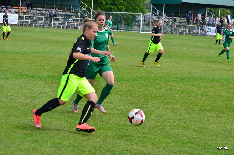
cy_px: 78
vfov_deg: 10.7
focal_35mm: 128
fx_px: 827
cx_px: 117
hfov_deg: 16.1
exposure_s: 1/1250
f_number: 6.3
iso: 500
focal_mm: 85
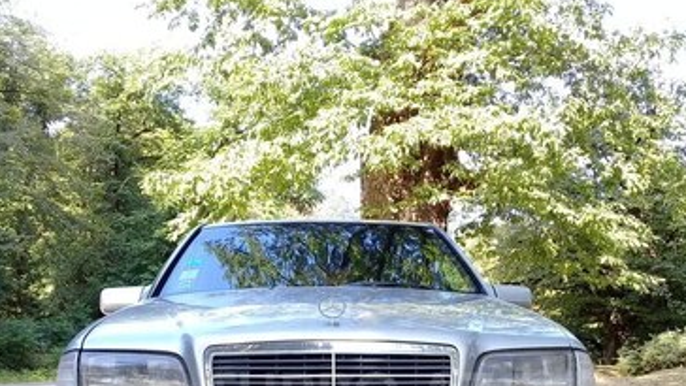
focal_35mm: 46
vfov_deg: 24.7
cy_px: 394
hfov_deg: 44.6
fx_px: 837
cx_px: 349
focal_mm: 3.3
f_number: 2.2
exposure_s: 1/100
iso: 50
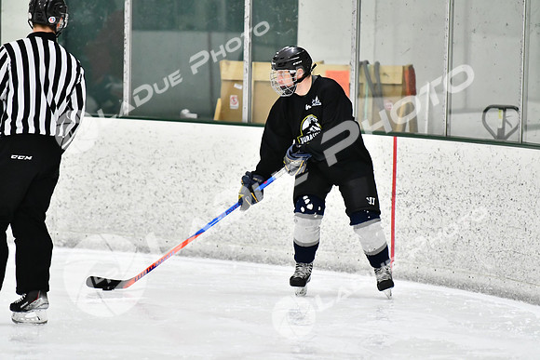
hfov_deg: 7.2
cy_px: 180
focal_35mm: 285
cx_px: 270
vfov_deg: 4.8
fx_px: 4276
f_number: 2.8
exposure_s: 1/1250
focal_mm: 190
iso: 5000
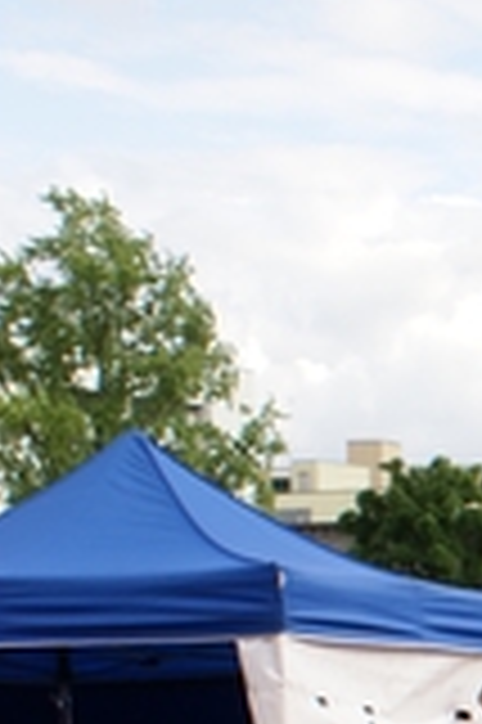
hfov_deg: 10.0
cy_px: 744
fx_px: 2435
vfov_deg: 16.5
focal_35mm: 121
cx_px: 1131
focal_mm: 24
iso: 100
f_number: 6.3
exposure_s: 1/200
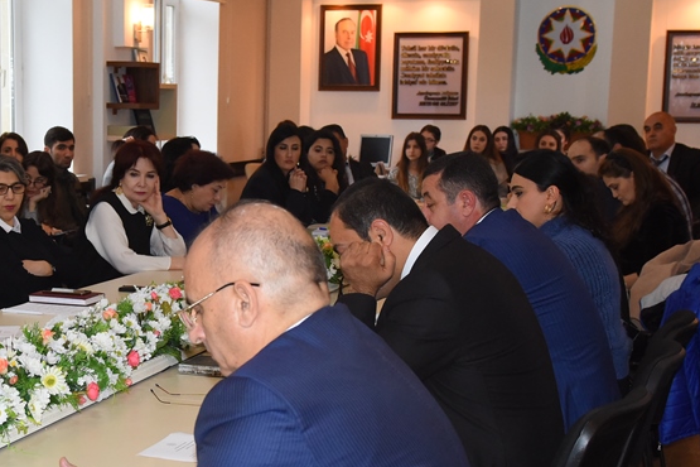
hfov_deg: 32.2
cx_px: 68
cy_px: 300
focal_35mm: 59
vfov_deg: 22.9
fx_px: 1147
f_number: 5.6
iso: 2500
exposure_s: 1/160
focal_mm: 32
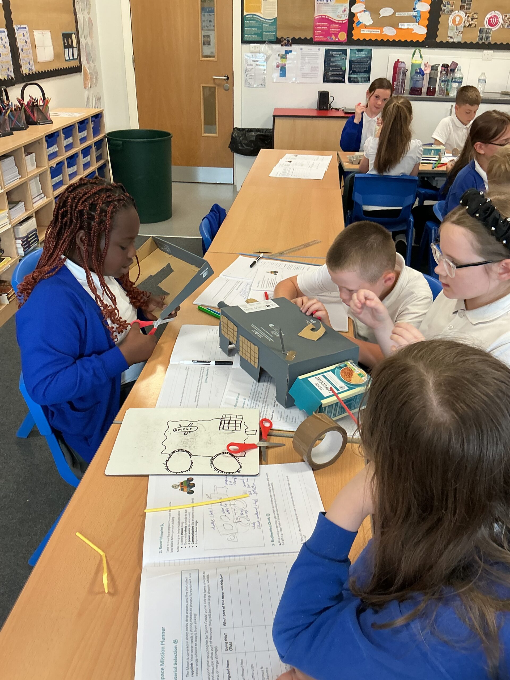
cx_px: 255
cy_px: 340
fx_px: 570
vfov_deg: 61.7
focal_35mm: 29
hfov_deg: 48.2
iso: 64
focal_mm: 3
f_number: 1.8
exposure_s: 1/60
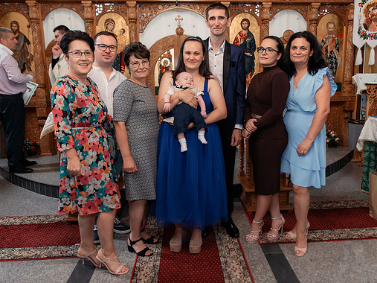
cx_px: 212
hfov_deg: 59.8
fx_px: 327
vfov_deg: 46.7
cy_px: 123
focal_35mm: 30
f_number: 3.5
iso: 2500
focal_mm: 24
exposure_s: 1/250
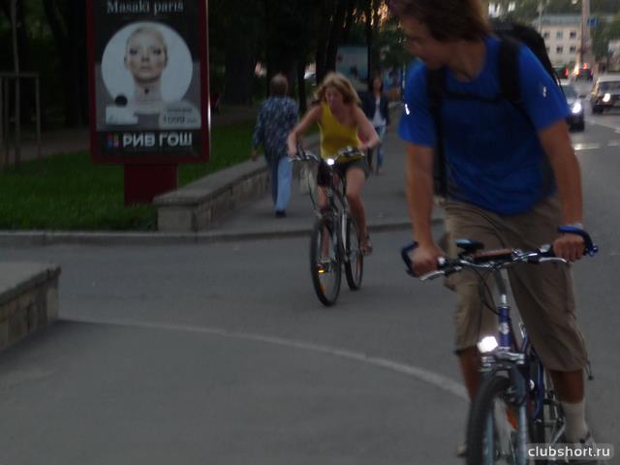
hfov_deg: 19.8
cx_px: 310
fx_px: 1773
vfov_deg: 14.9
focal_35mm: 99
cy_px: 232
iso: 200
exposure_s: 1/40
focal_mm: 15.2
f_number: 4.7
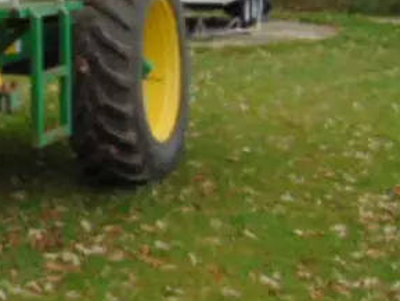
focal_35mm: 83
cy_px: -82
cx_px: -230
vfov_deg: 16.8
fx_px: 959
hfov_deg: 19.8
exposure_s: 1/50
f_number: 3
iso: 80
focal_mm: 4.5
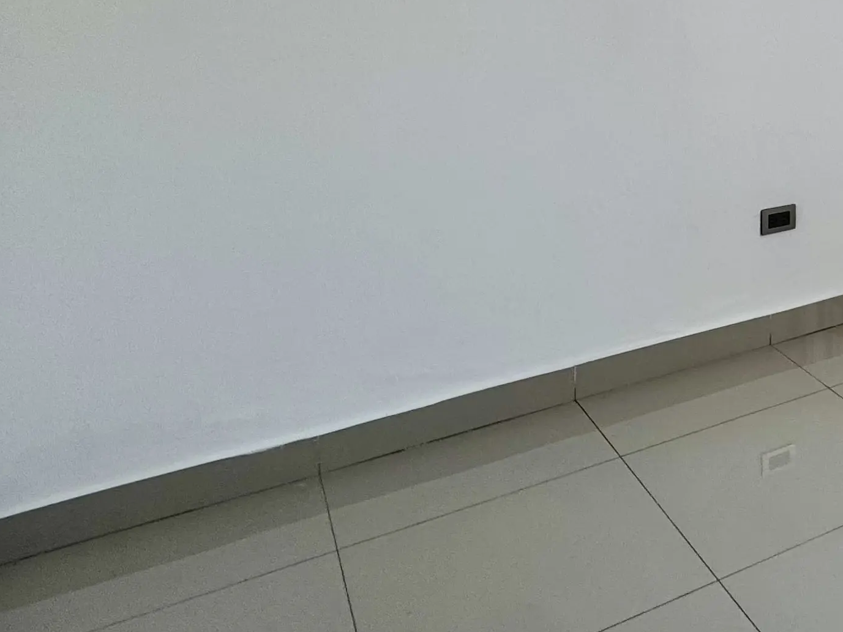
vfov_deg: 31.7
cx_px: 996
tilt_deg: -3.1
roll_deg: -0.7
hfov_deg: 36.2
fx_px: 999
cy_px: -40
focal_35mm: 41
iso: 64
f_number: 2.2
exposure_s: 1/99
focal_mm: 2.22
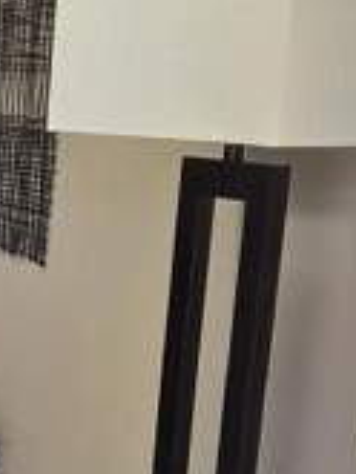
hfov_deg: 13.6
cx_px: -456
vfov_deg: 23.1
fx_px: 1150
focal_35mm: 84
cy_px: 333
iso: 125
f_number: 2.2
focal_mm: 2.2
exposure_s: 1/60
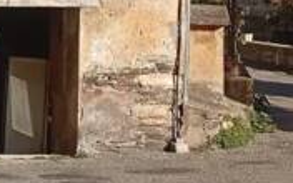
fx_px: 998
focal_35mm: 125
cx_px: -183
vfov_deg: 10.3
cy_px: -28
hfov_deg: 15.1
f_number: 1.8
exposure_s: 1/569
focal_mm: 3.98
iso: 50
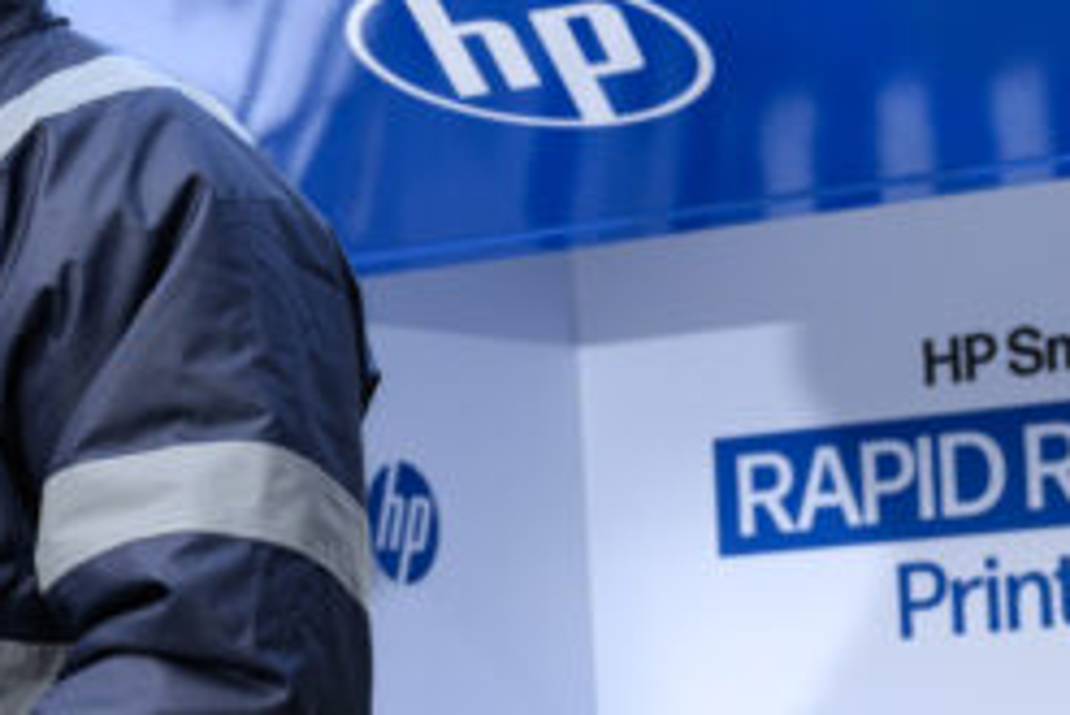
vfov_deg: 8.5
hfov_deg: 12.5
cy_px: 550
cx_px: -82
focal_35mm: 162
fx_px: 4818
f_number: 6.3
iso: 320
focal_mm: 46
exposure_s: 1/160
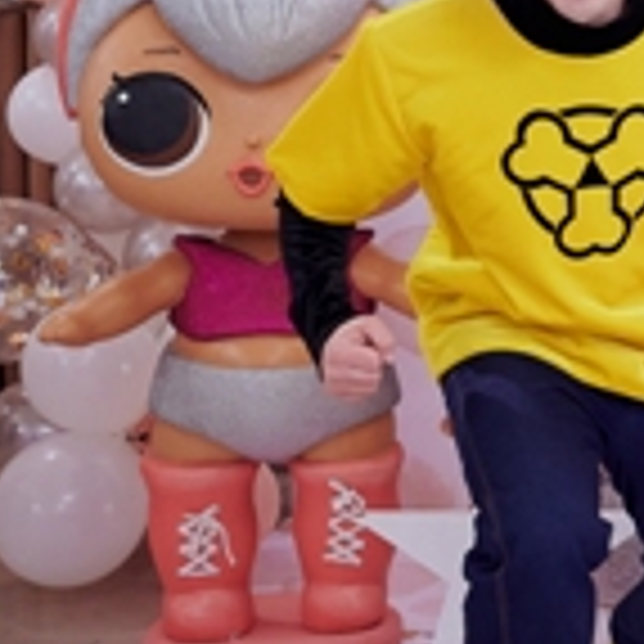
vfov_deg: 14.1
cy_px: 74
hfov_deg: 12.8
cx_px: 1182
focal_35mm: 123
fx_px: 2589
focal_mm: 35
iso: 1600
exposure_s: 1/100
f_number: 3.5
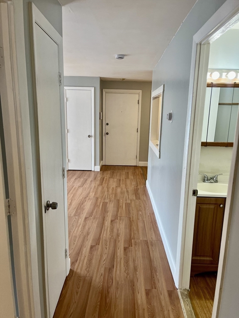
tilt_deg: -12.7
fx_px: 239
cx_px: 120
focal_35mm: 26
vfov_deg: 67.3
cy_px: 159
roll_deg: -2.0
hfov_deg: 53.1
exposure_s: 1/120
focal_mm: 5.1
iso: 100
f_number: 1.6
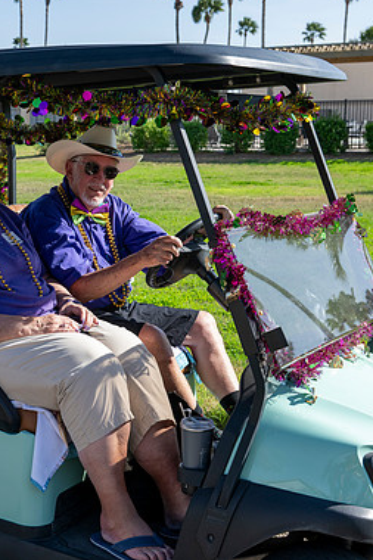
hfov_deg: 22.9
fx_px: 902
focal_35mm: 58
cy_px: 276
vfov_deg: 34.5
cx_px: 47
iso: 360
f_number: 6.3
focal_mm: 38
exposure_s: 1/640
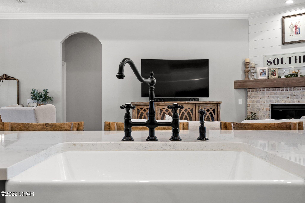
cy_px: 102
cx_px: 152
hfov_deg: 53.1
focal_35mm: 36
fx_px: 305
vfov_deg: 36.9
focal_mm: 24
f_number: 8
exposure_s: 1/8
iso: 400
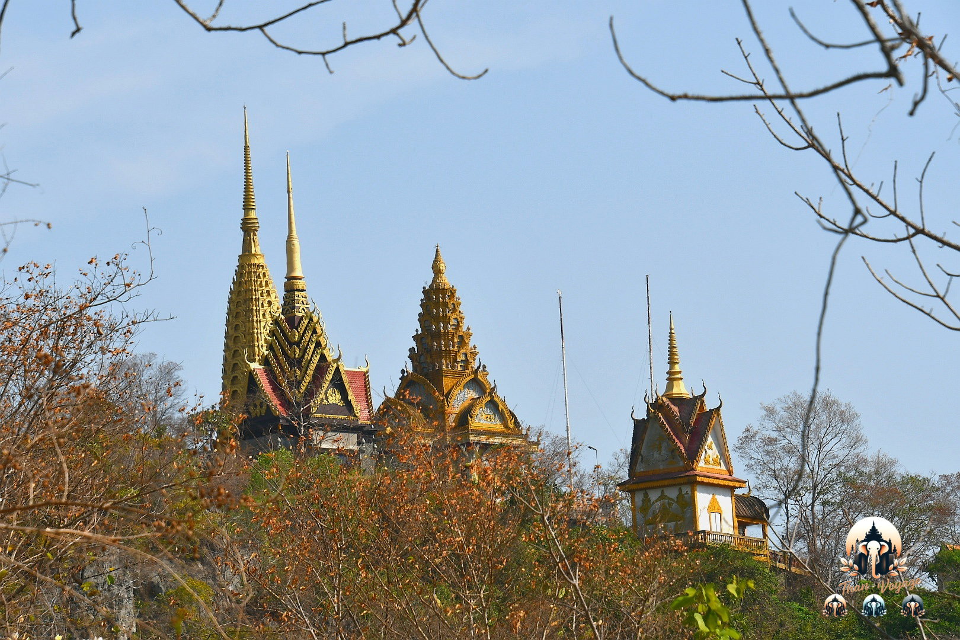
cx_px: 480
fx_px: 5386
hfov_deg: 10.2
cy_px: 320
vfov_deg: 6.8
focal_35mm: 202
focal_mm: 135
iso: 100
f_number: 10
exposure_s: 1/400
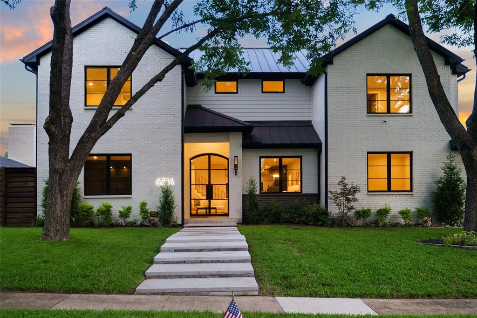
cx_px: 238
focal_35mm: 31
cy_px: 159
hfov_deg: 60.3
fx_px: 411
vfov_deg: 42.3
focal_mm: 21
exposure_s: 1/5
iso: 320
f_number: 2.8
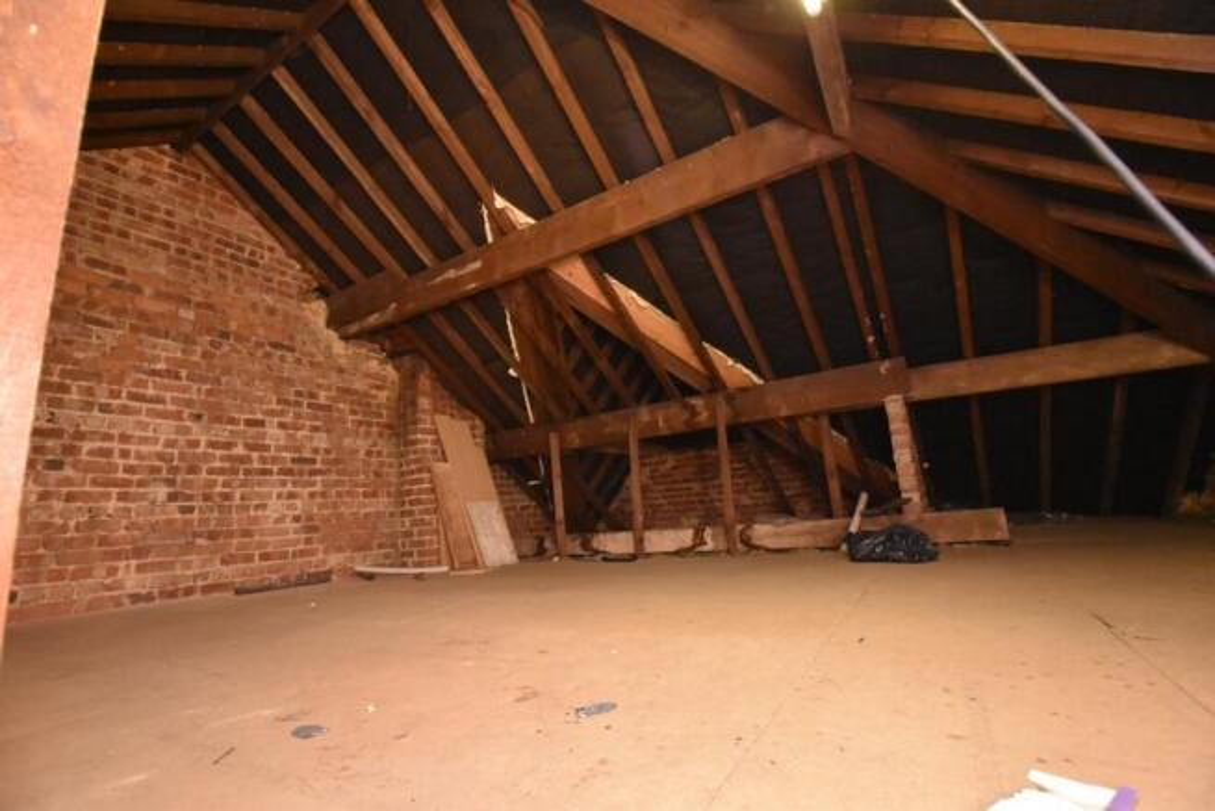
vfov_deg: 77.4
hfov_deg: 100.4
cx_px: 608
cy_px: 406
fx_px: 506
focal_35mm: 15
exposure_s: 1/60
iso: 4500
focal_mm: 10
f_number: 4
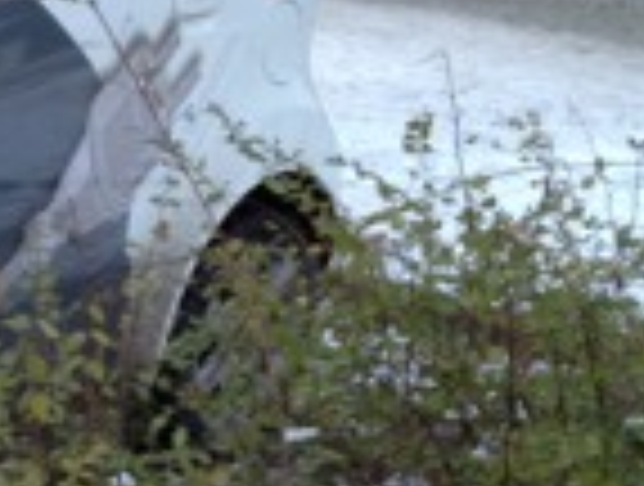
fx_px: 2275
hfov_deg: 14.6
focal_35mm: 122
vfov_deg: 12.2
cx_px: -414
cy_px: 218
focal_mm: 4.28
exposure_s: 1/20
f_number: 2.4
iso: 50
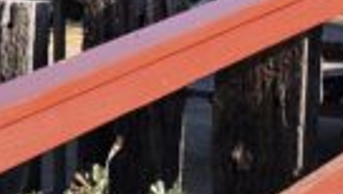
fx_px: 1713
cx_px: 139
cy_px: -76
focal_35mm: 188
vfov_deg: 6.4
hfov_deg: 11.4
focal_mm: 6.3
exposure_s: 1/300
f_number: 1.7
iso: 10
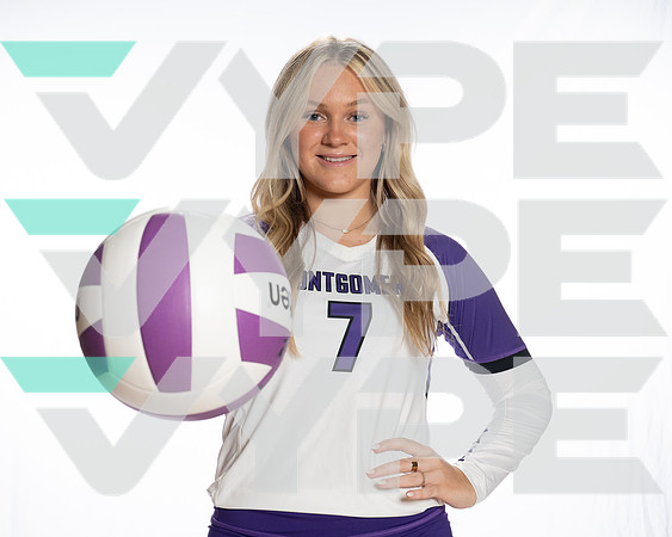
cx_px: 336
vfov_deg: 25.0
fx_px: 1209
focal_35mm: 61
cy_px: 268
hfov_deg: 31.1
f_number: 8
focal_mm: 54
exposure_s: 1/250
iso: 800
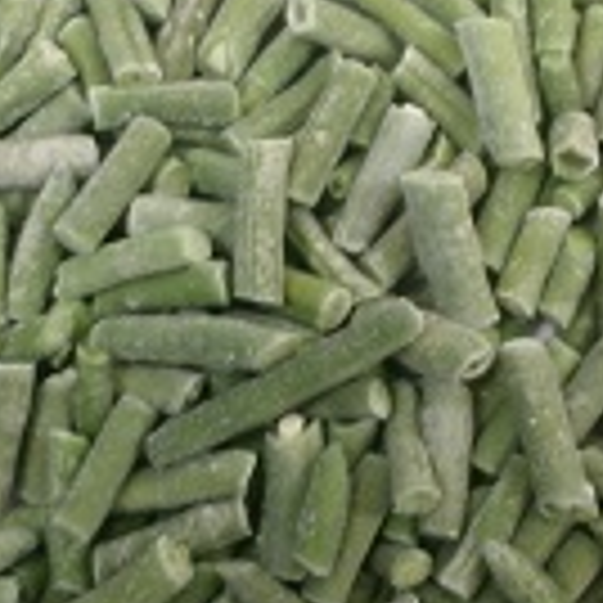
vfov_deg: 24.3
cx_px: 441
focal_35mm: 71
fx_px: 1399
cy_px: 248
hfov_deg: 24.1
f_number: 2.9
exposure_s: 1/8
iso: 125
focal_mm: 4.8
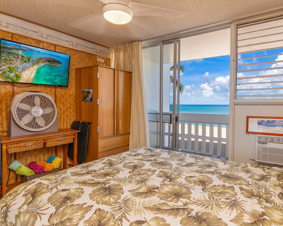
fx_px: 176
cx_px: 167
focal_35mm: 21
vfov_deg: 65.5
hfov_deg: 77.0
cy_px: 112
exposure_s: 1/80
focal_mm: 12
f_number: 8
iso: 100
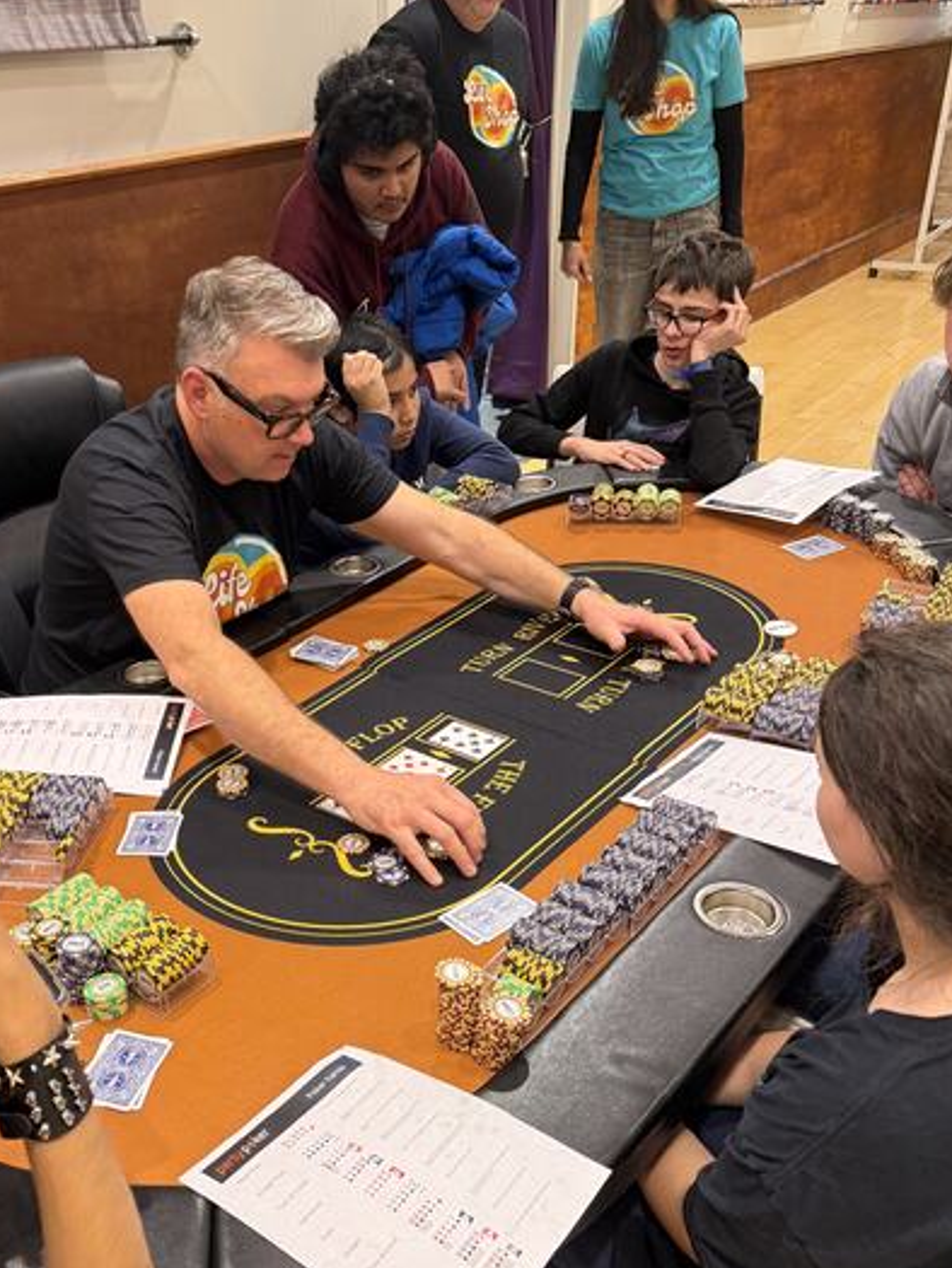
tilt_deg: -30.7
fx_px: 1173
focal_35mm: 32
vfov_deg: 56.5
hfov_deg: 43.9
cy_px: 744
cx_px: 373
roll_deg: +1.8
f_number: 1.78
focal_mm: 6.76
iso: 200
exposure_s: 1/84
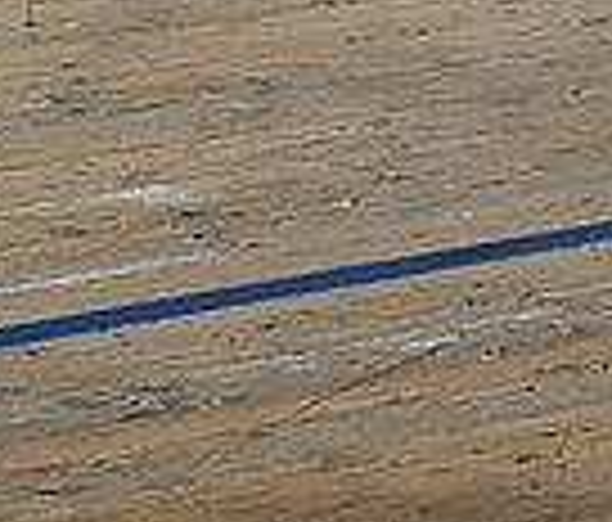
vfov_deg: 4.5
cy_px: -410
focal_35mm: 350
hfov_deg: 5.2
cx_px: 1649
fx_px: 6506
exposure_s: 1/2500
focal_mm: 70
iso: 4000
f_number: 3.5
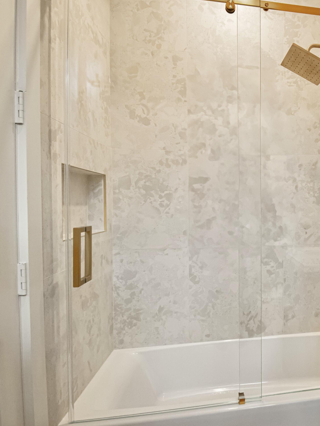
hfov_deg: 49.3
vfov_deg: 69.9
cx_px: 288
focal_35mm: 25
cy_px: 211
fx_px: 305
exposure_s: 1/125
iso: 3200
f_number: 4.8
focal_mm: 11
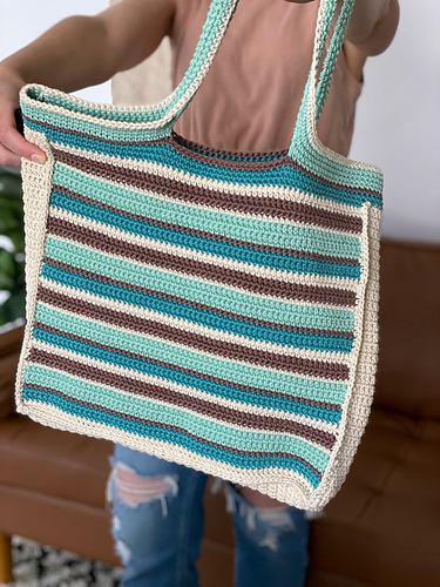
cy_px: 294
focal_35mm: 52
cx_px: 220
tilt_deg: -14.9
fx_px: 881
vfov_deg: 36.8
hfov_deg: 28.0
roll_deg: -0.2
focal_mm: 6
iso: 160
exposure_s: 1/122
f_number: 2
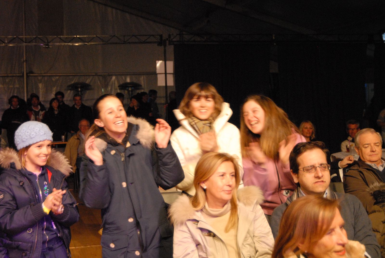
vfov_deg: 21.6
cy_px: 129
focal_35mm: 63
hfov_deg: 31.9
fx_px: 675
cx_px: 192
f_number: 4.5
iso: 1600
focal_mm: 42
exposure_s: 1/45
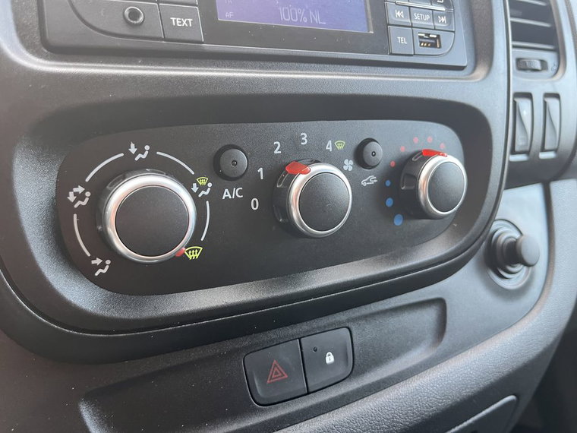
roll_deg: -4.6
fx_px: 433
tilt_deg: -22.2
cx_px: 288
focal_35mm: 26
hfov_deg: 67.3
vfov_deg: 53.1
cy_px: 216
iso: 250
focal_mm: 5.1
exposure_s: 1/60
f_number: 1.6
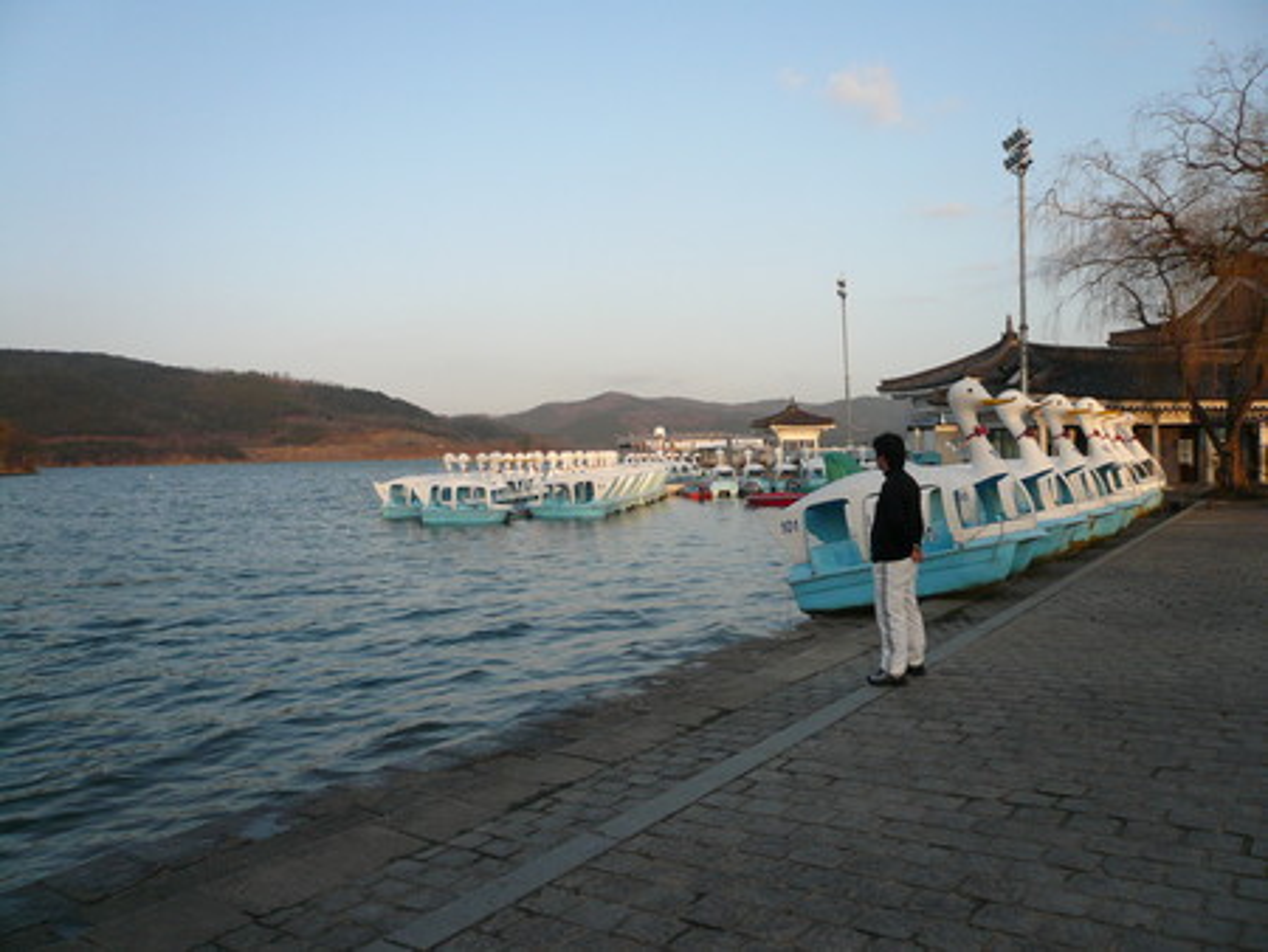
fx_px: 1026
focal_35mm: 28
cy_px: 476
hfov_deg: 63.4
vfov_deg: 49.8
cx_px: 634
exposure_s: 1/640
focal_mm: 4.6
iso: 100
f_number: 2.8
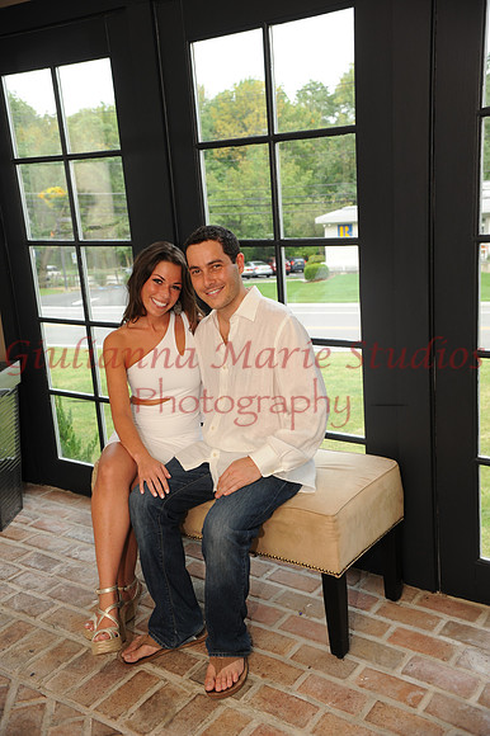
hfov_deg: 35.0
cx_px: 245
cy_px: 368
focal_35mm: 38
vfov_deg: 50.7
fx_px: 777
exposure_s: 1/80
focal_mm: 38
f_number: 6.3
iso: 500
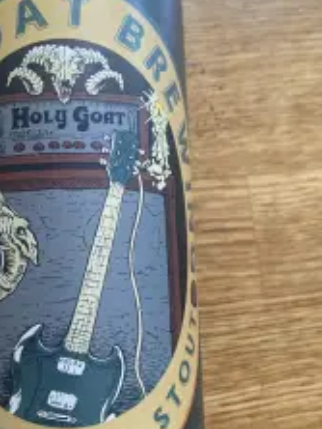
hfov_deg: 31.9
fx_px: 557
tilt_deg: -81.3
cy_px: 211
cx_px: 102
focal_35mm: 45
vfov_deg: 42.0
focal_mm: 4.25
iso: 125
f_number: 1.8
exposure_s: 1/106
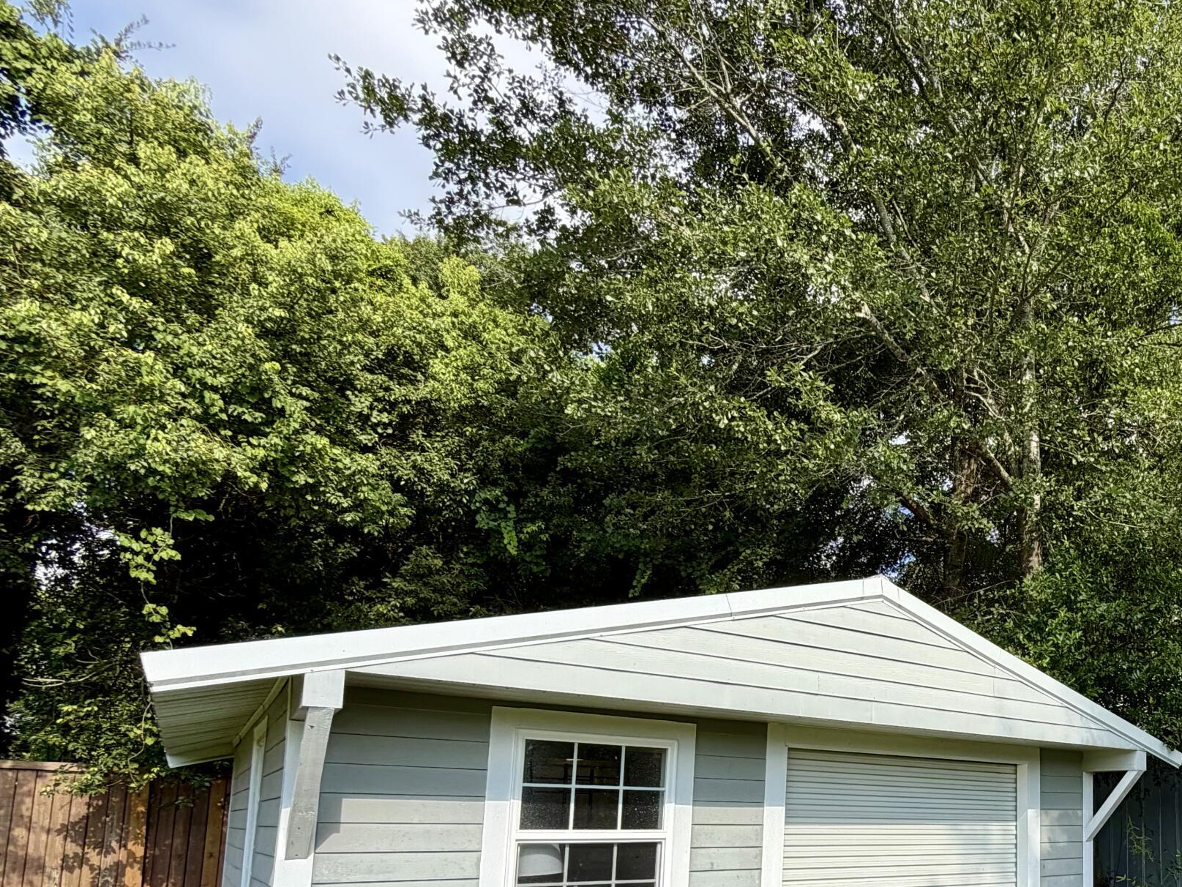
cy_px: 736
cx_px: 1022
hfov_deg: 59.2
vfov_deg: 49.3
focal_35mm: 26
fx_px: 888
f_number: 2.2
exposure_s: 1/770
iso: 40
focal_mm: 2.22
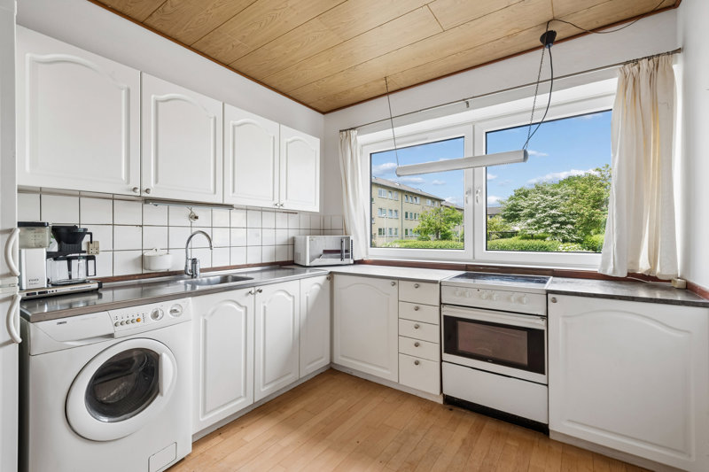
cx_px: 354
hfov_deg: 96.7
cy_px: 236
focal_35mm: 16
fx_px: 315
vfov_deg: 73.7
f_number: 10
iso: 200
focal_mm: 16
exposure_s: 1/15
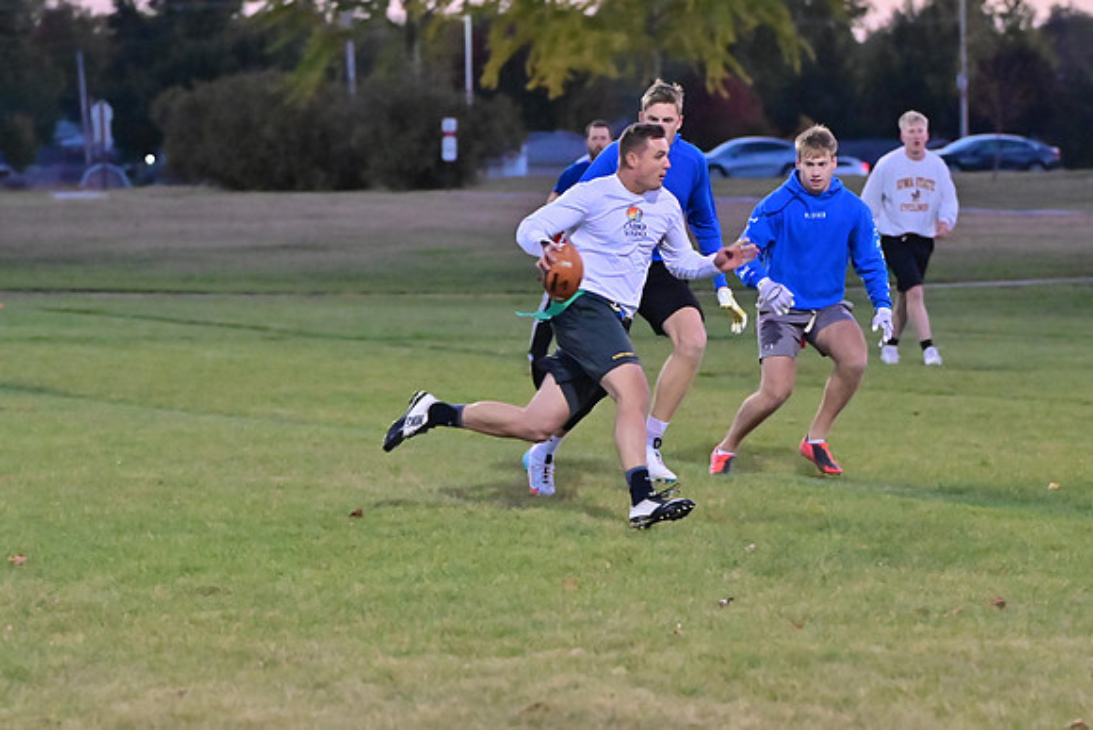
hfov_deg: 11.9
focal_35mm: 172
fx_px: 5223
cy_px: 365
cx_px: 546
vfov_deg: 8.0
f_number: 4
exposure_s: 1/500
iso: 6400
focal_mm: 115
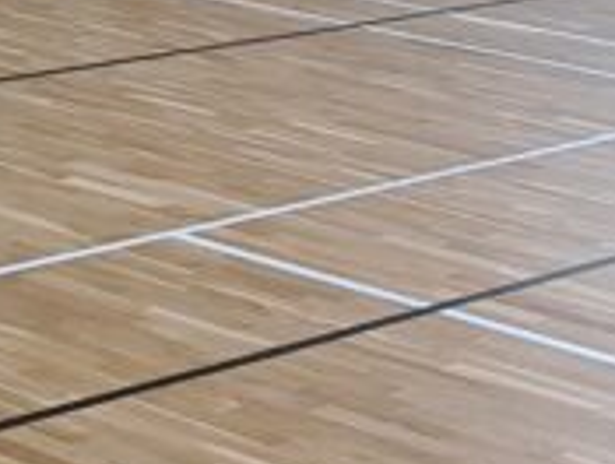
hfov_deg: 13.4
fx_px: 2599
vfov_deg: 10.2
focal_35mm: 146
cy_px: 401
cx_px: 580
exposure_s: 1/50
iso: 250
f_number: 1.8
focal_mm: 4.65
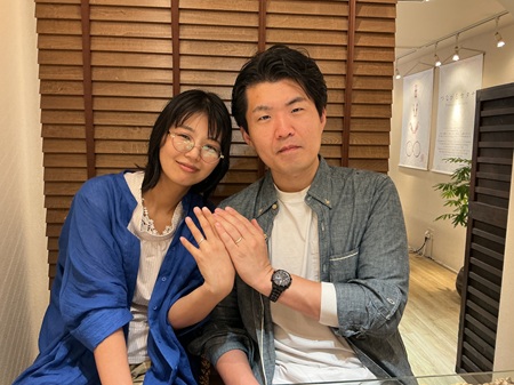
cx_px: 257
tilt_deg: -7.7
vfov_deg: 48.2
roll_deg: -0.4
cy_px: 192
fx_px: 430
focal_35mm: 29
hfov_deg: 61.7
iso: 80
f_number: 1.8
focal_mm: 3
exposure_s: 1/60
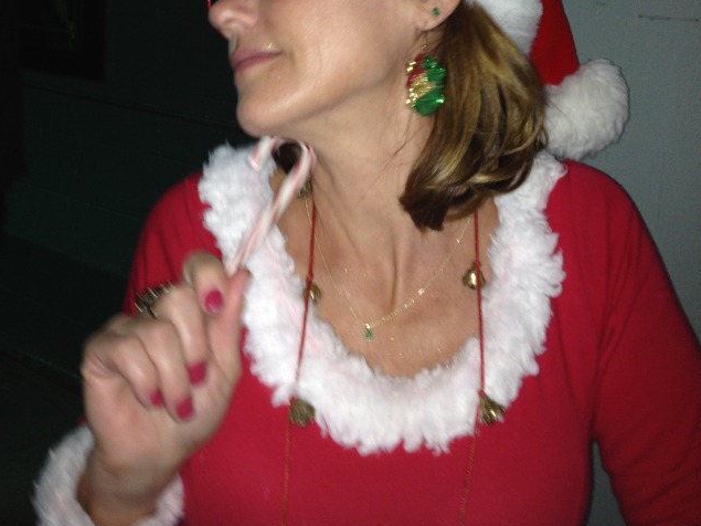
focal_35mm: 47
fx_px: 952
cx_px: 350
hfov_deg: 40.4
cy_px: 115
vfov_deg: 30.2
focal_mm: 4.28
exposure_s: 1/16
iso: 80
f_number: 2.4
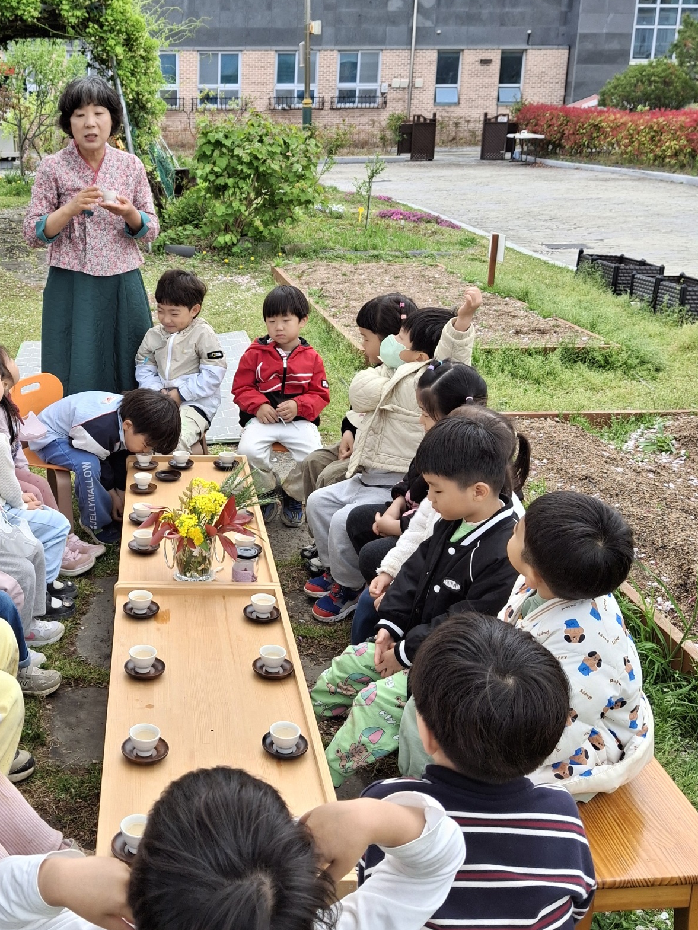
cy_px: 425
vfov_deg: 47.8
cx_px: 162
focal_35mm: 39
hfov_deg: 35.9
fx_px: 1048
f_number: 1.8
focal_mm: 4.69
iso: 25
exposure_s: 1/357
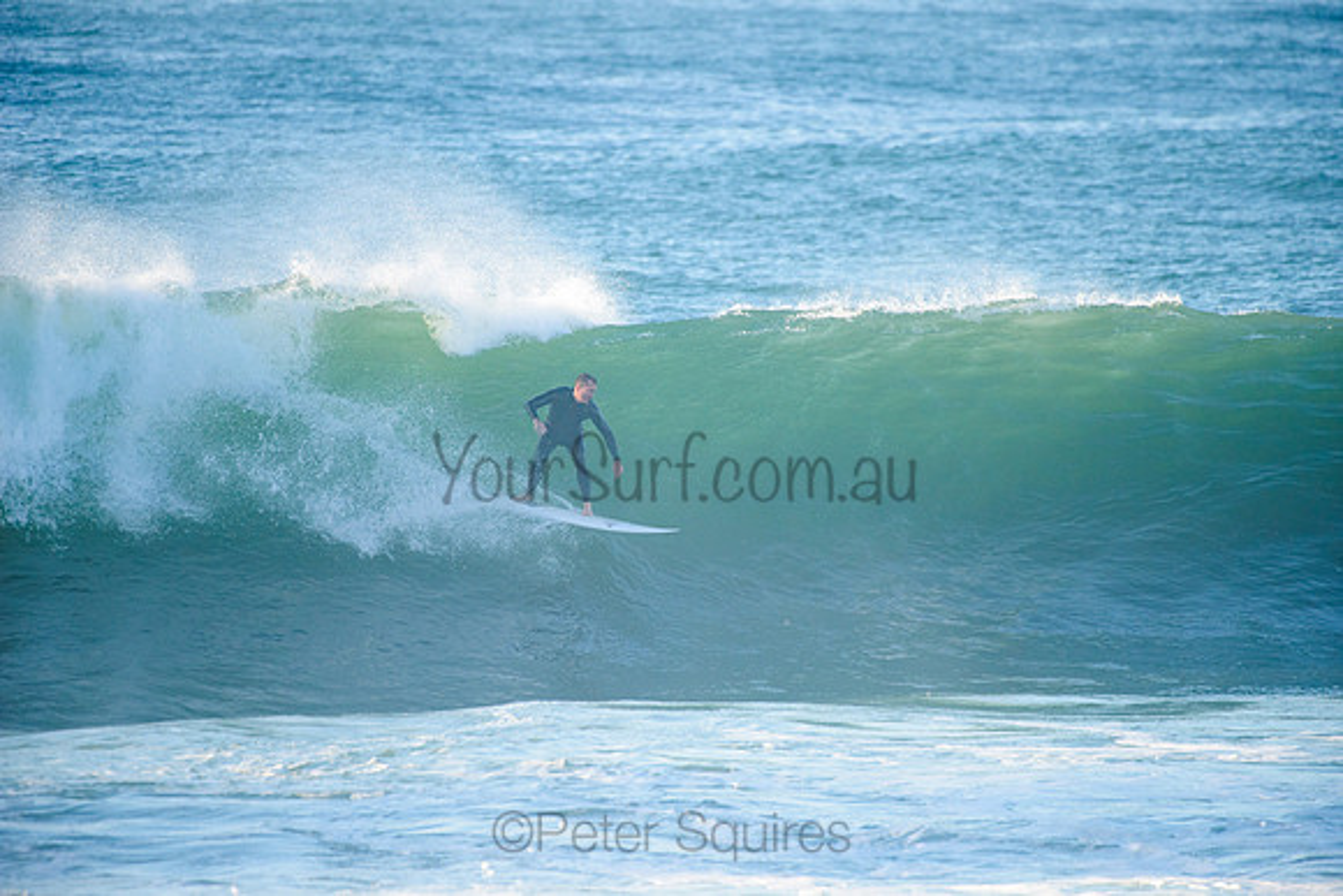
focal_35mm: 500
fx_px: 18660
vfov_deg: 2.8
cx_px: 672
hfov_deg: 4.1
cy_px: 448
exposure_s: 1/1600
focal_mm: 500
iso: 500
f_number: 5.6
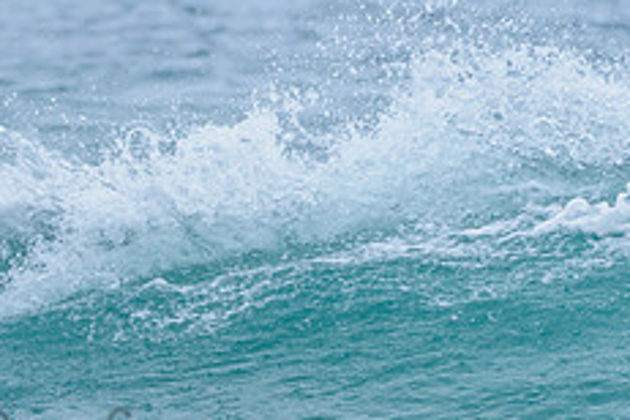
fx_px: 27543
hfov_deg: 1.3
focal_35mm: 1574
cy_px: 318
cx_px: -73
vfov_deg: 0.9
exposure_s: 1/2000
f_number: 5.6
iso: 800
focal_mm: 500
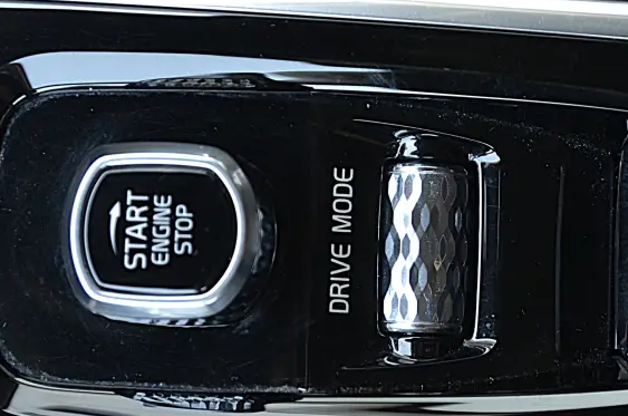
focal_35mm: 113
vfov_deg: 12.1
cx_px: 553
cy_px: 186
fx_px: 1967
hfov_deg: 17.9
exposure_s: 1/60
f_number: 4
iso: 720
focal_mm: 26
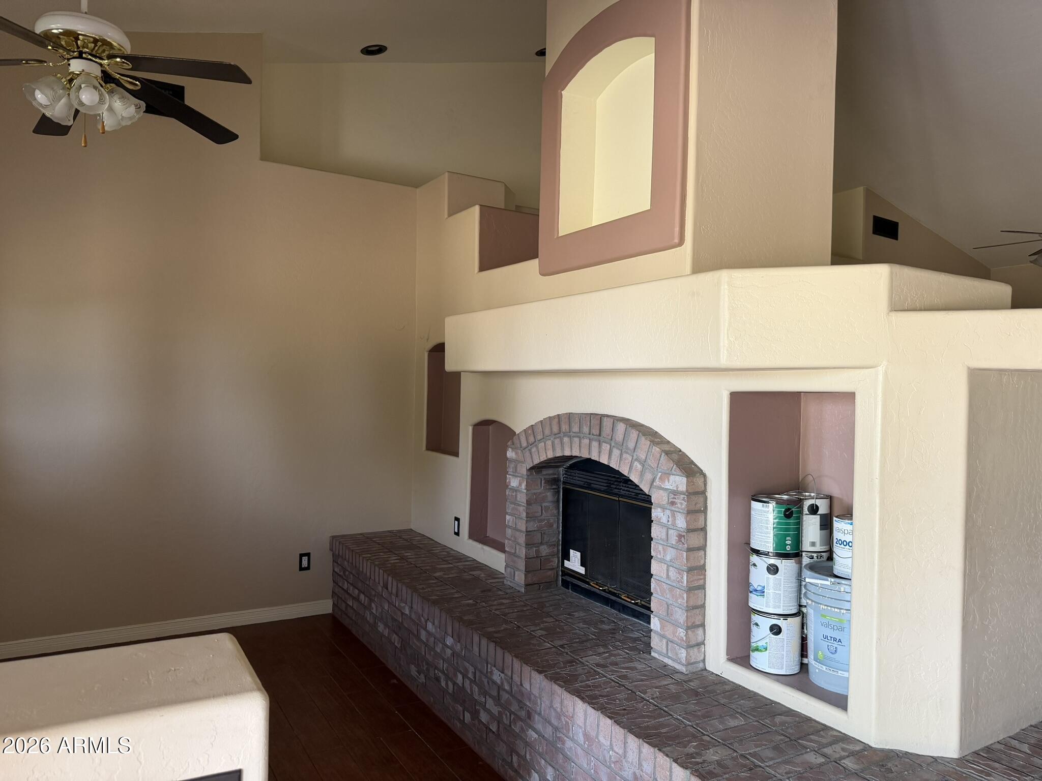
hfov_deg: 71.6
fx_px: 722
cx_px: 521
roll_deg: -0.1
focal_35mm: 24
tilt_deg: -0.6
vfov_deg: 56.8
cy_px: 390
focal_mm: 6.76
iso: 200
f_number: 1.78
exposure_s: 1/92
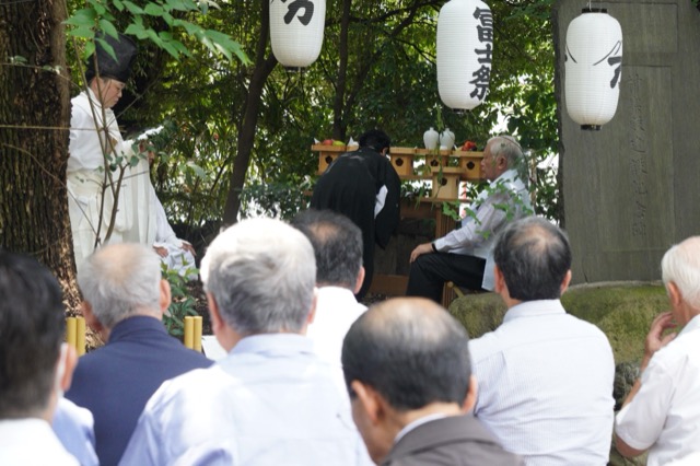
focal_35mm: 76
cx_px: 350
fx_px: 1477
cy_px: 233
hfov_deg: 26.7
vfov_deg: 17.9
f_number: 5.6
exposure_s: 1/200
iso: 2000
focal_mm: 51
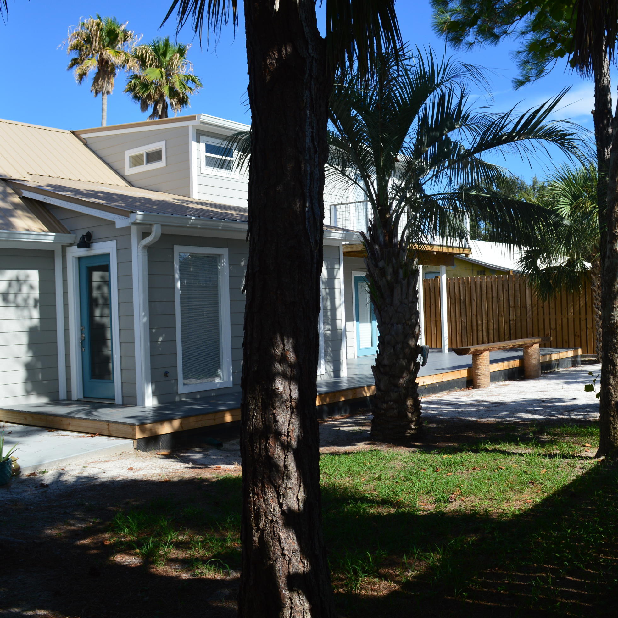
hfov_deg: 47.0
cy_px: 306
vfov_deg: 47.2
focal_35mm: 35
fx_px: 707
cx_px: 366
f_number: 7.1
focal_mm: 18
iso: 100
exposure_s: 1/200
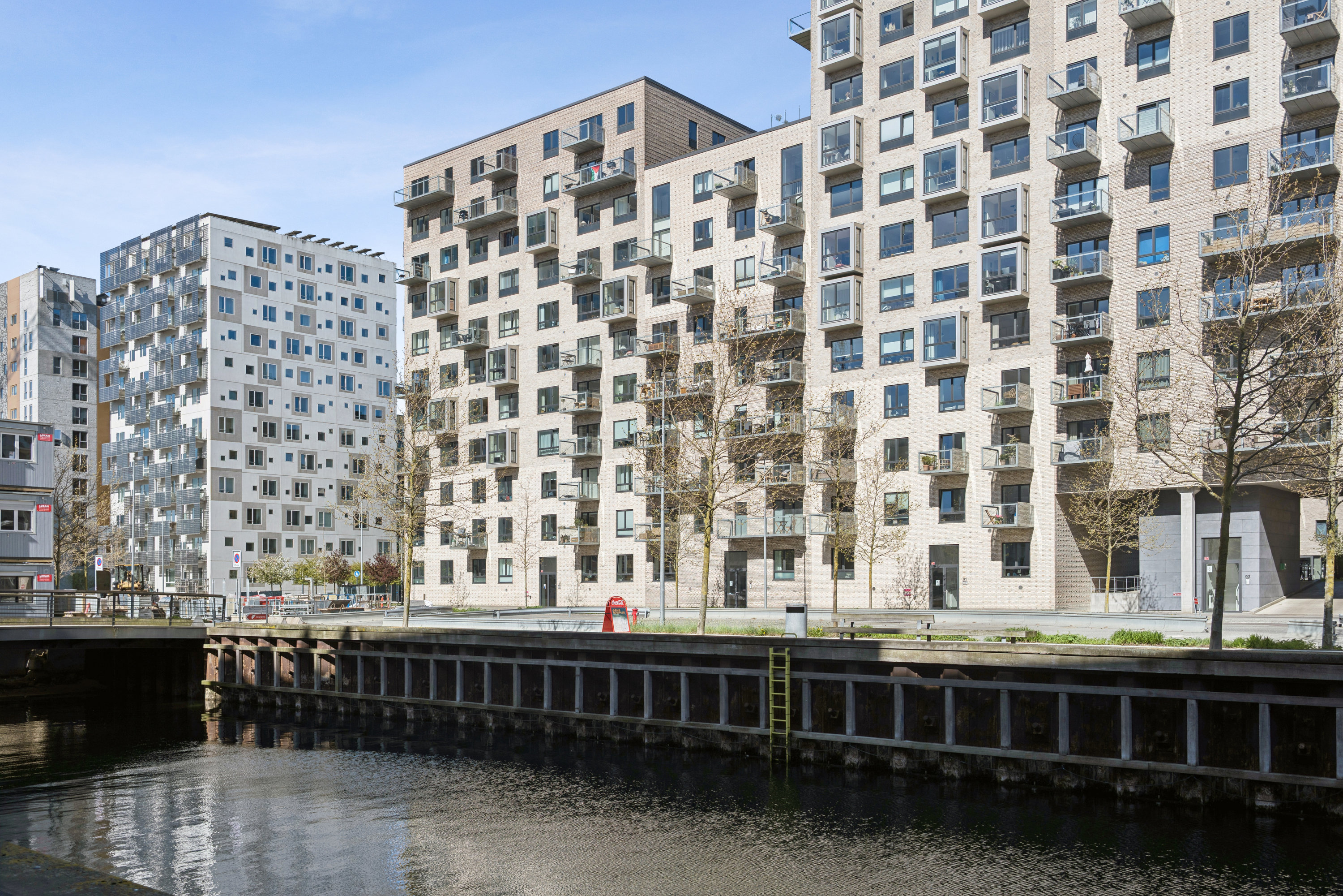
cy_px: 448
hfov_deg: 61.1
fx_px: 1138
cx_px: 672
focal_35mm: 30
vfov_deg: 43.0
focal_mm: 30.5
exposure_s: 1/1250
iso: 90
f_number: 4
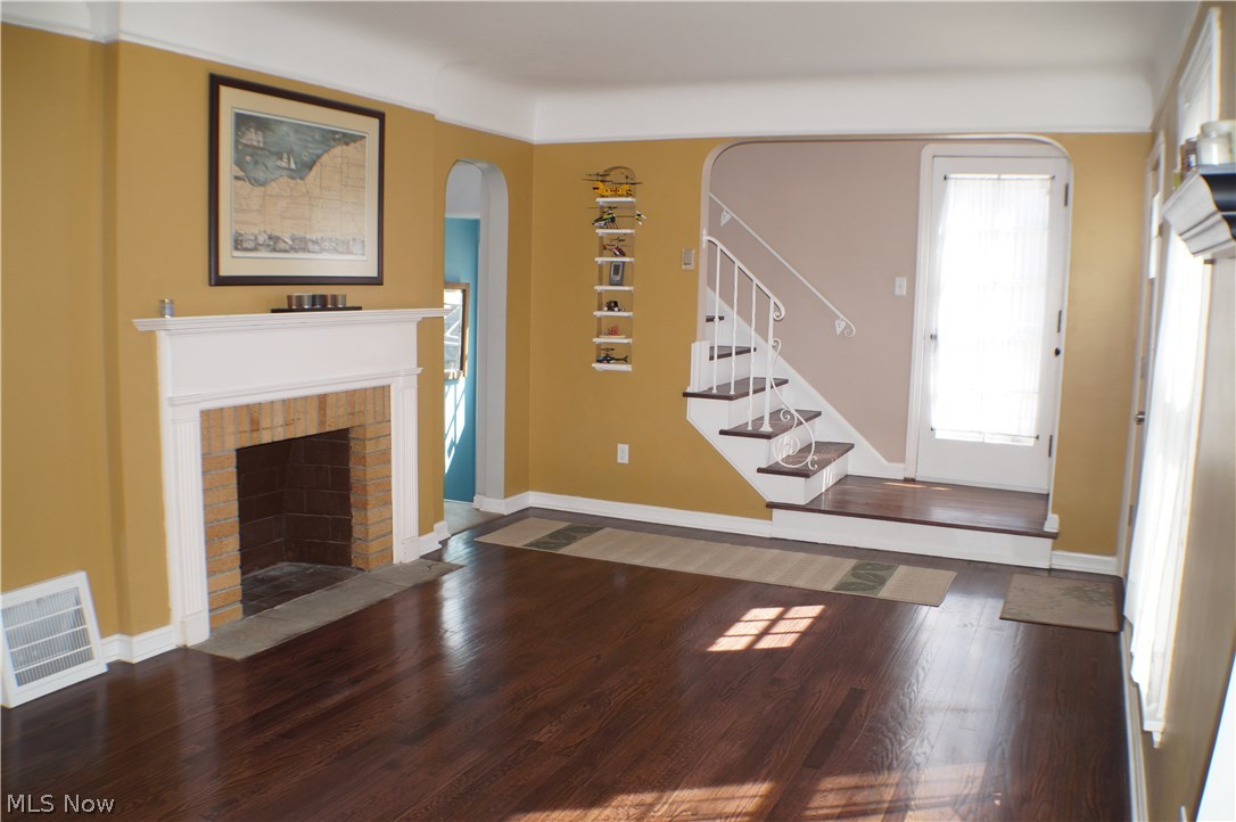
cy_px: 411
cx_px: 618
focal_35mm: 39
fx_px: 1338
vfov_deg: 34.1
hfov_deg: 49.6
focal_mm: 26
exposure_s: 1/160
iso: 250
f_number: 4
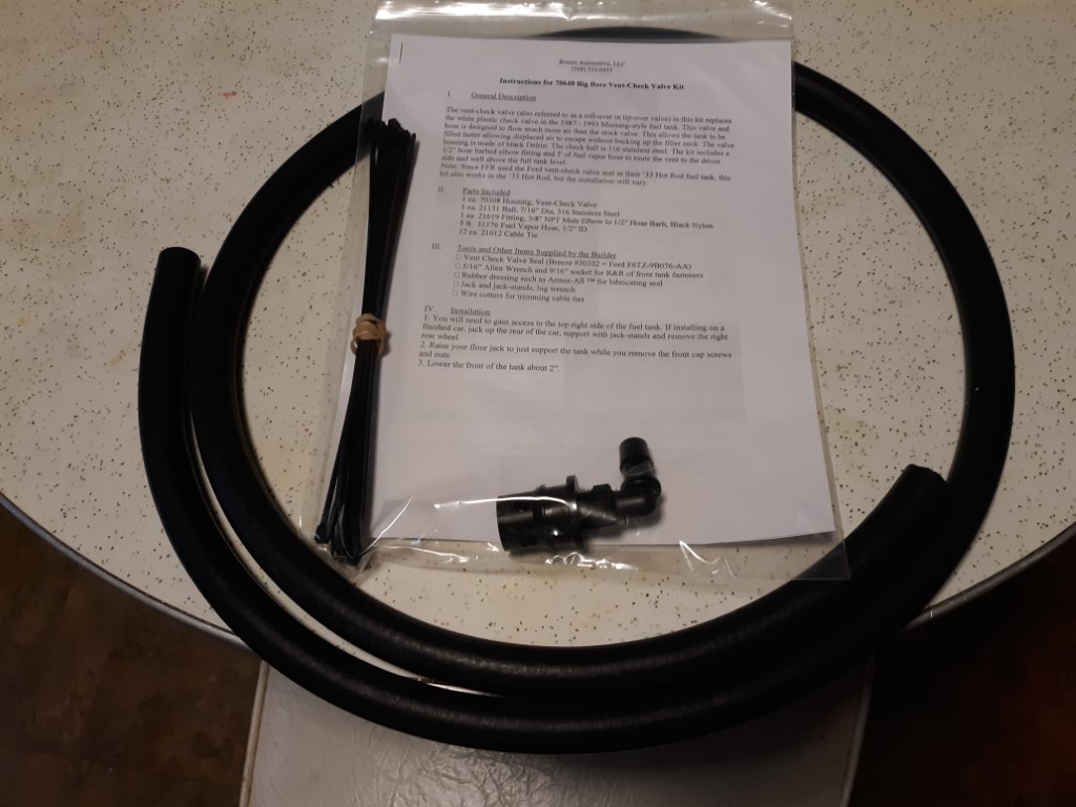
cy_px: 404
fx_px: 870
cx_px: 538
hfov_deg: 63.4
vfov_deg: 49.7
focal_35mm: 28
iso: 80
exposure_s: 1/40
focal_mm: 3.7
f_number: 1.7
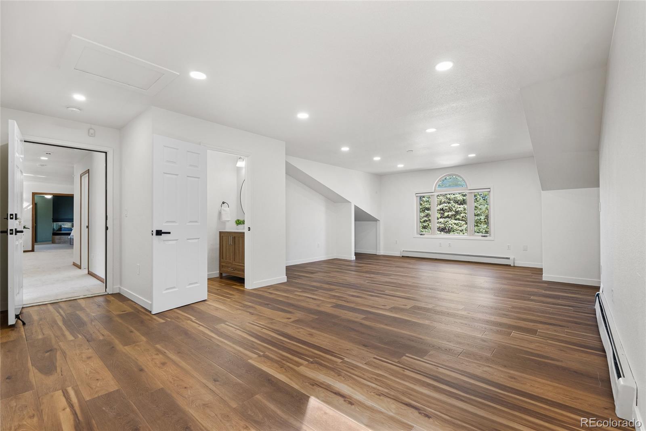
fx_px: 287
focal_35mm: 16
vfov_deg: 73.8
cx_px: 323
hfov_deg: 96.7
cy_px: 216
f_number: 8
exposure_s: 1/160
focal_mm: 16
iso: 200
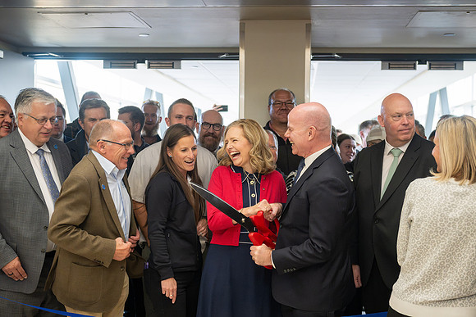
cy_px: 158
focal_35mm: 56
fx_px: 741
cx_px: 238
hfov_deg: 35.6
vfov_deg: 24.2
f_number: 4
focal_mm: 56
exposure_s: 1/320
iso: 4000
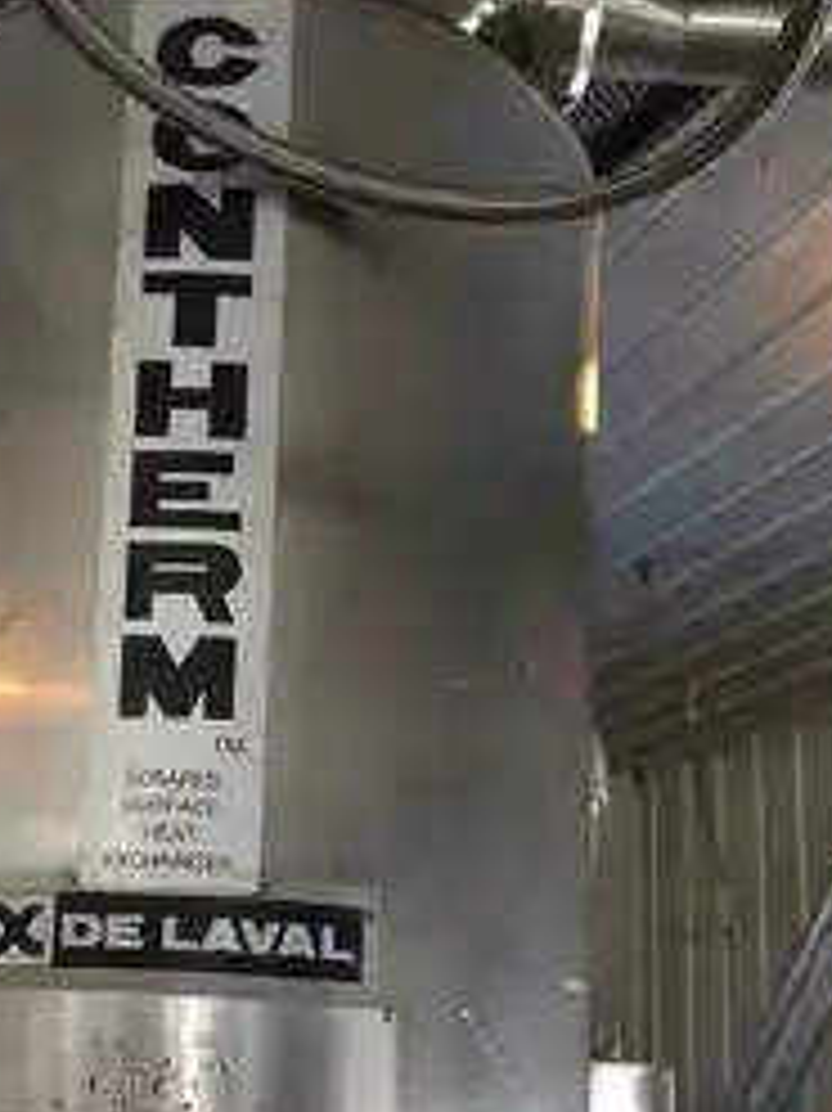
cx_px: 243
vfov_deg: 39.0
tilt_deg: +13.3
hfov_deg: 30.5
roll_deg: -0.9
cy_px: 878
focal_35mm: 47
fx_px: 1508
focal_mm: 4.15
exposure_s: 1/30
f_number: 2.2
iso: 50
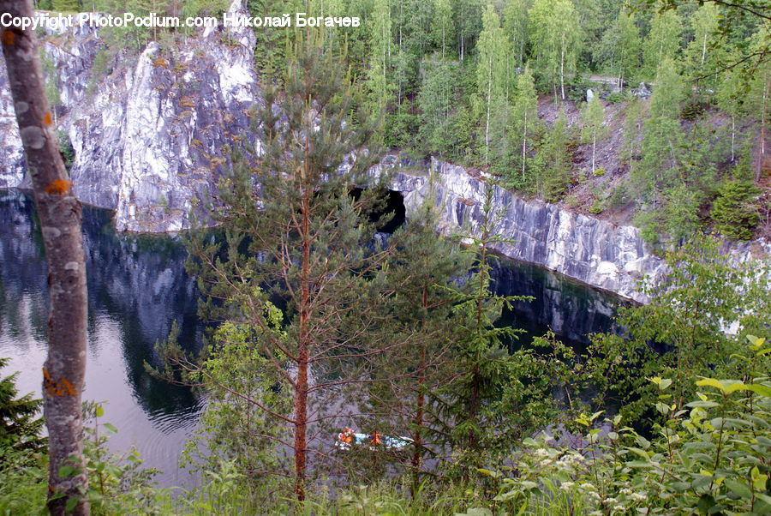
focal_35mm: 42
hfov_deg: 46.4
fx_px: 900
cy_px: 258
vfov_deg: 32.0
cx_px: 386
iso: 250
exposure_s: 1/50
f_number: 4.5
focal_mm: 28
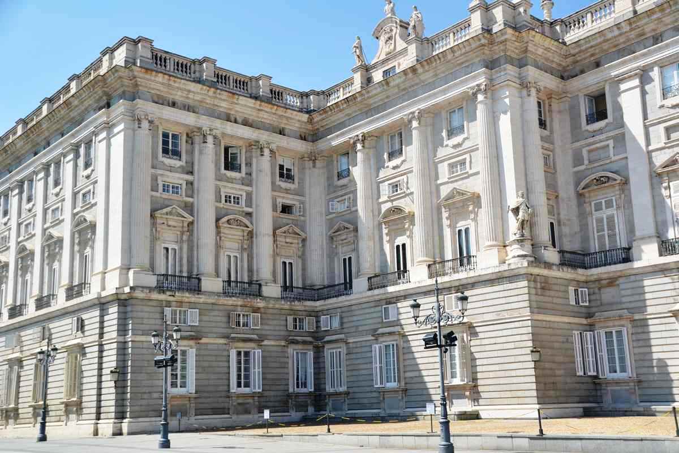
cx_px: 340
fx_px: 764
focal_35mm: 40
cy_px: 226
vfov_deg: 33.0
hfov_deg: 47.9
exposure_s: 1/400
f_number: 6.3
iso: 100
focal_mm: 27
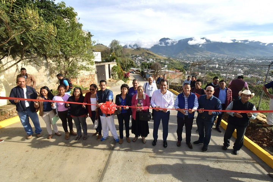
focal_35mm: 15
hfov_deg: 100.4
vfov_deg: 77.3
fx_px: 114
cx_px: 136
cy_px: 91
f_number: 18
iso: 320
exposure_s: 1/320
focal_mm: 10
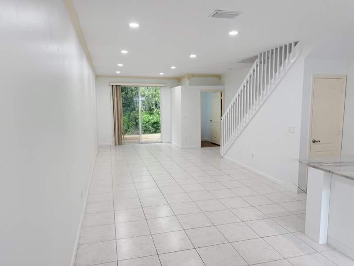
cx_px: 177
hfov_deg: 71.6
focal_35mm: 24
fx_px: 245
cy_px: 133
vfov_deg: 56.8
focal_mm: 6.76
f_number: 1.78
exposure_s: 1/120
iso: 80
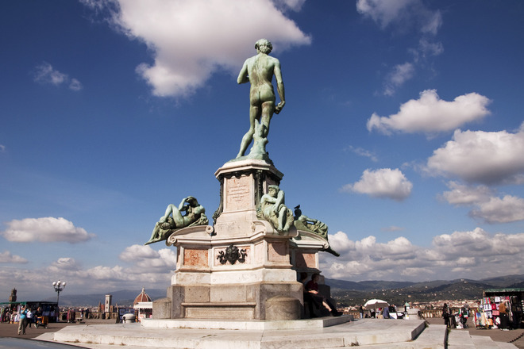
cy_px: 174
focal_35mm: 27
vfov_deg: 47.9
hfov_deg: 67.4
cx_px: 262
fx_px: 393
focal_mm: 18
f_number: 13
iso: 250
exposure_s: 1/640
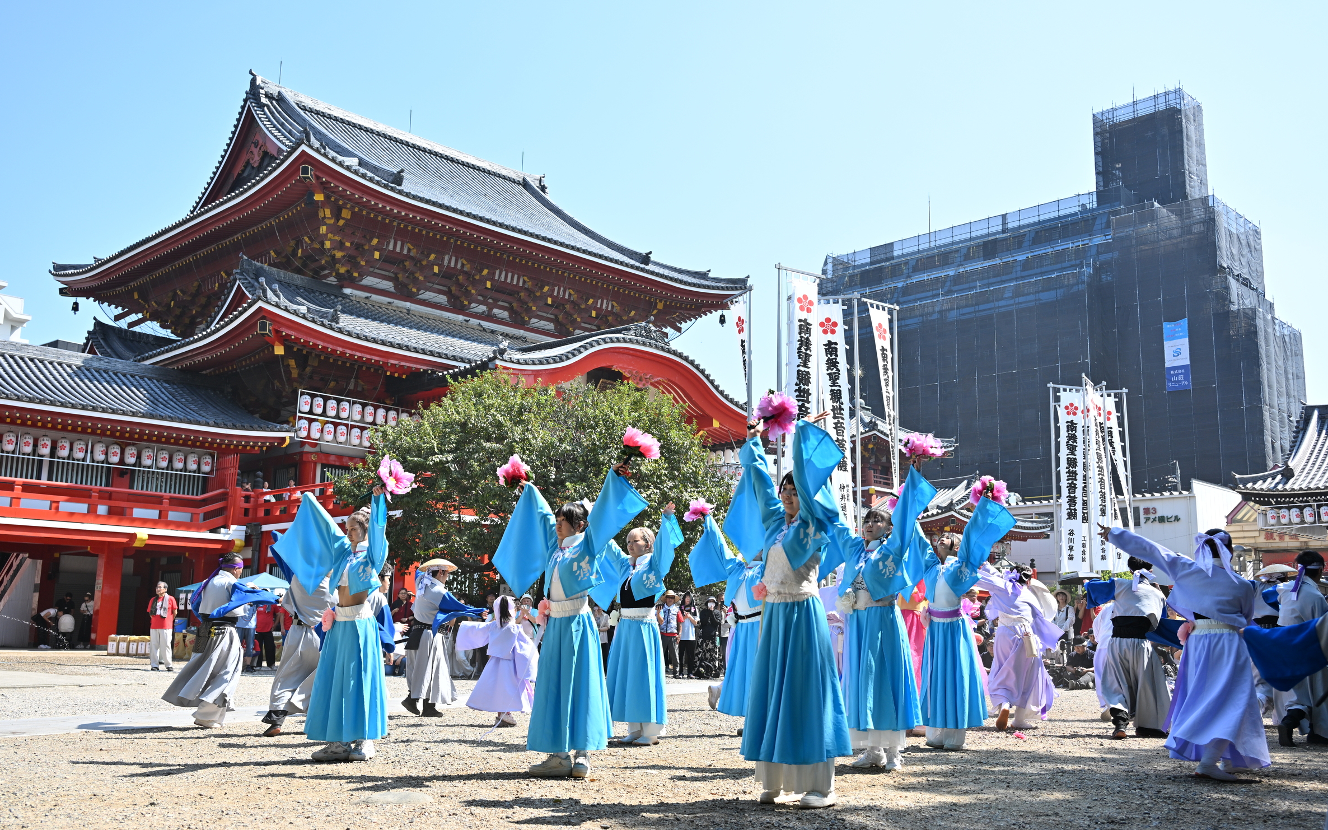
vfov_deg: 38.3
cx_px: 668
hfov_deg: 58.1
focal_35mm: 33
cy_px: 417
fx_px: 1194
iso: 200
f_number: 4
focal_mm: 32
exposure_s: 1/1000
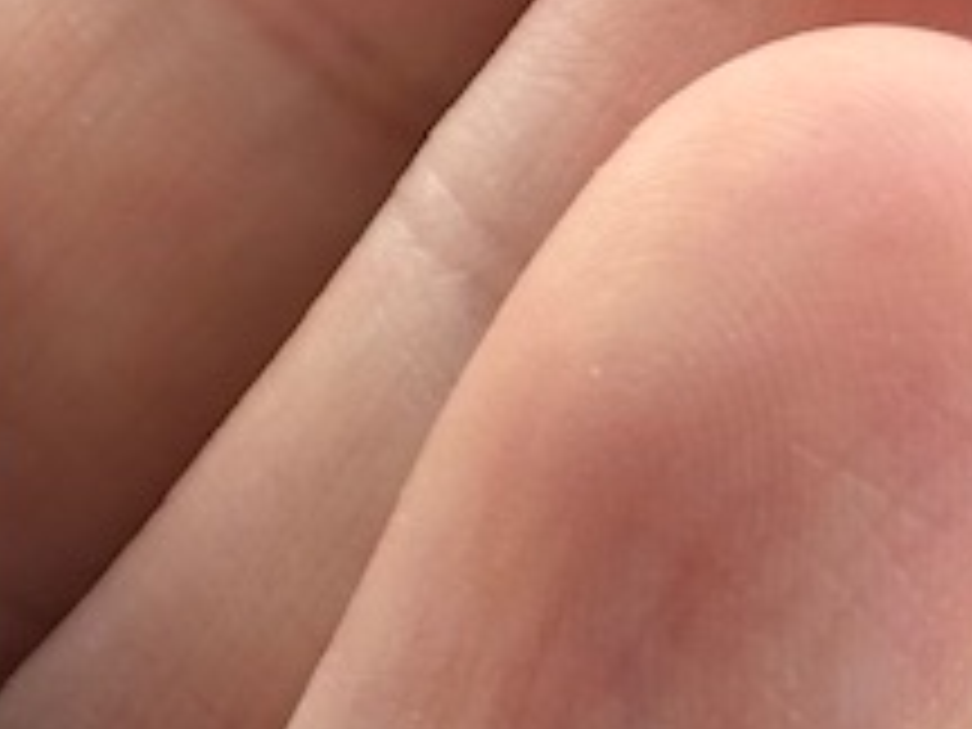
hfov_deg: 6.5
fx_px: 7975
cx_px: -1773
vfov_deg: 5.2
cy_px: 117
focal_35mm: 284
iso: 64
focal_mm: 6.86
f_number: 1.78
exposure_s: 1/482
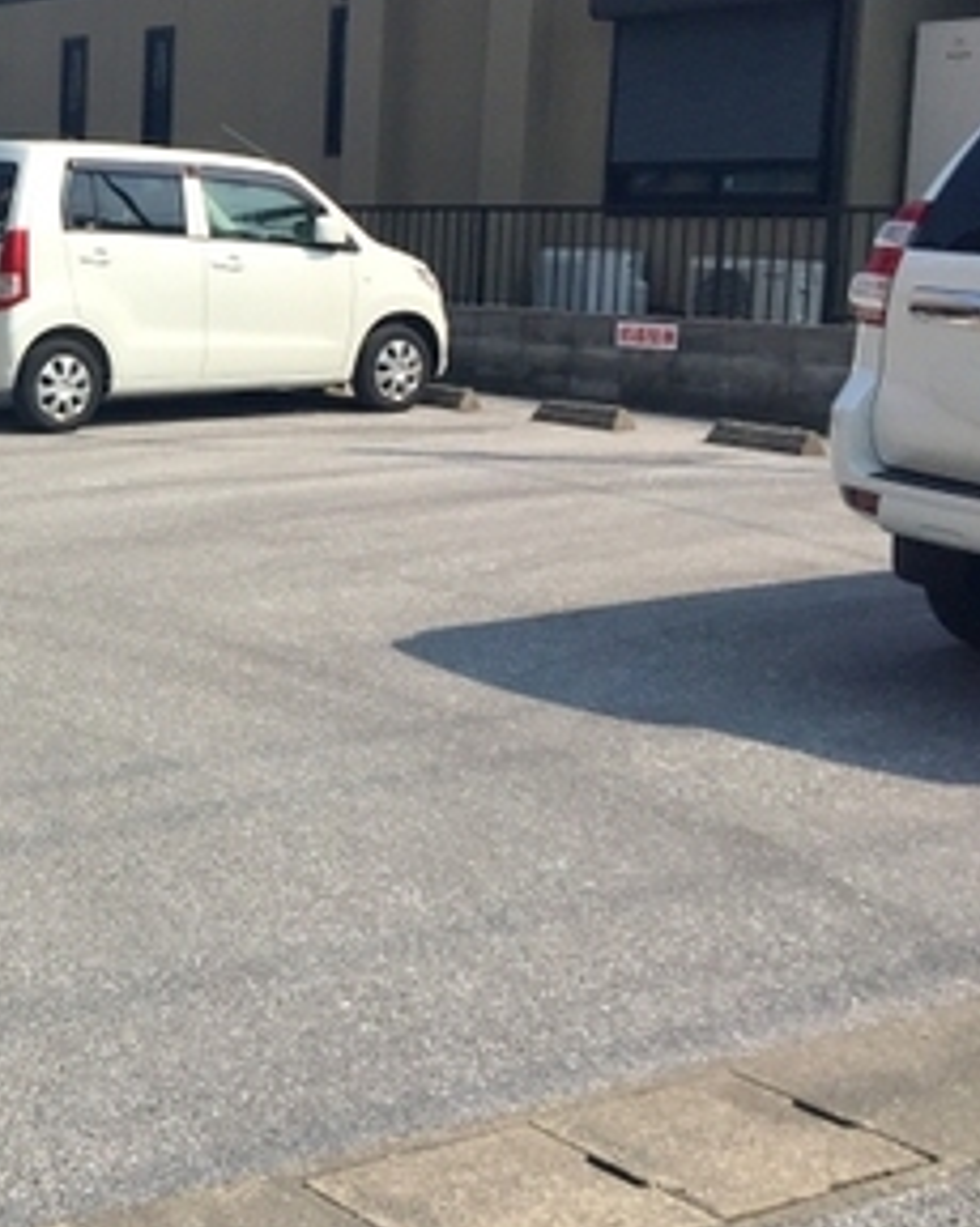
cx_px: -273
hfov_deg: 23.1
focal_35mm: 59
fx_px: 2141
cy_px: 528
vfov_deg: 31.9
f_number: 2.2
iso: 32
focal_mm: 4.15
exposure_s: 1/2326
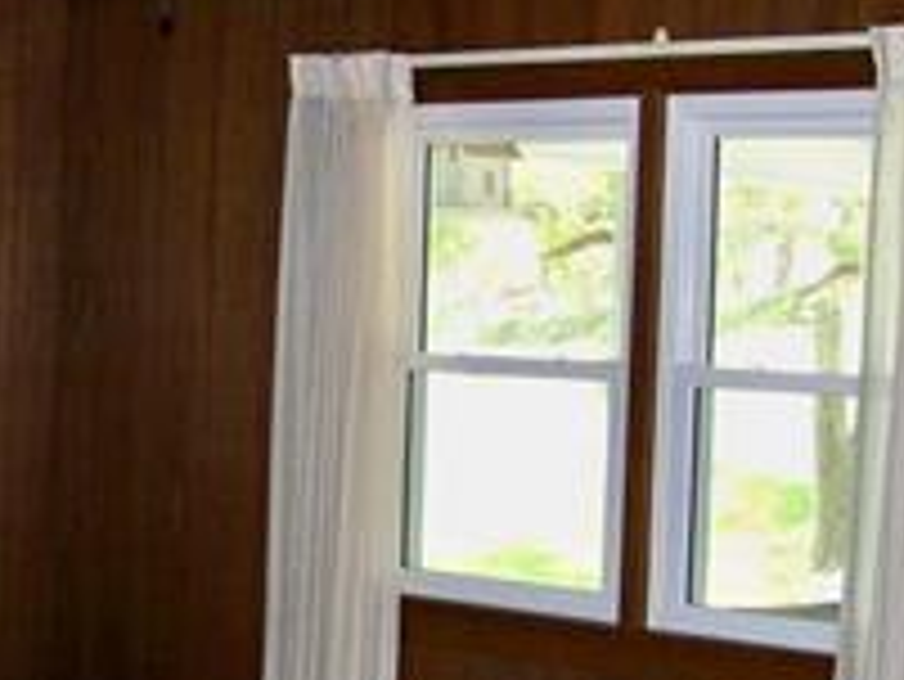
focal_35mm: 105
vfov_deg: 14.0
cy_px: 531
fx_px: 2744
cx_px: 283
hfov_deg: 18.6
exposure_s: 1/30
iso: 200
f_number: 2.8
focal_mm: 5.85
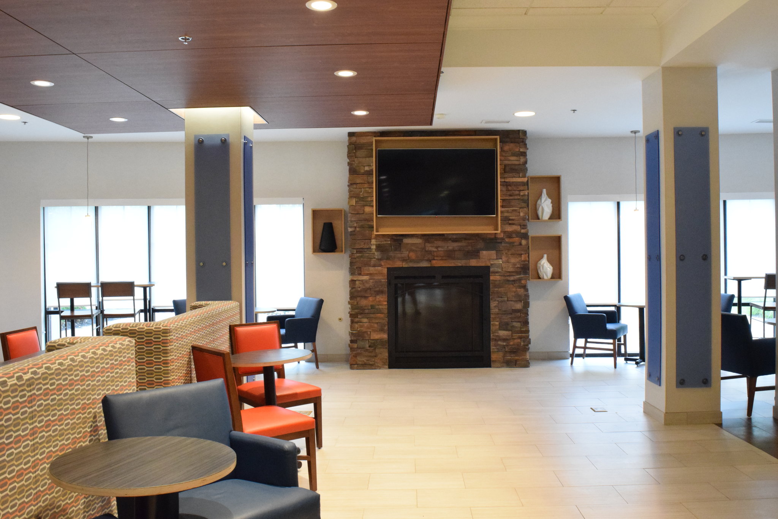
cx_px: 389
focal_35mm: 30
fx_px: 648
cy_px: 260
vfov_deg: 43.6
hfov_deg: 61.9
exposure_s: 1/20
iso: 5000
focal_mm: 20
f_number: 13
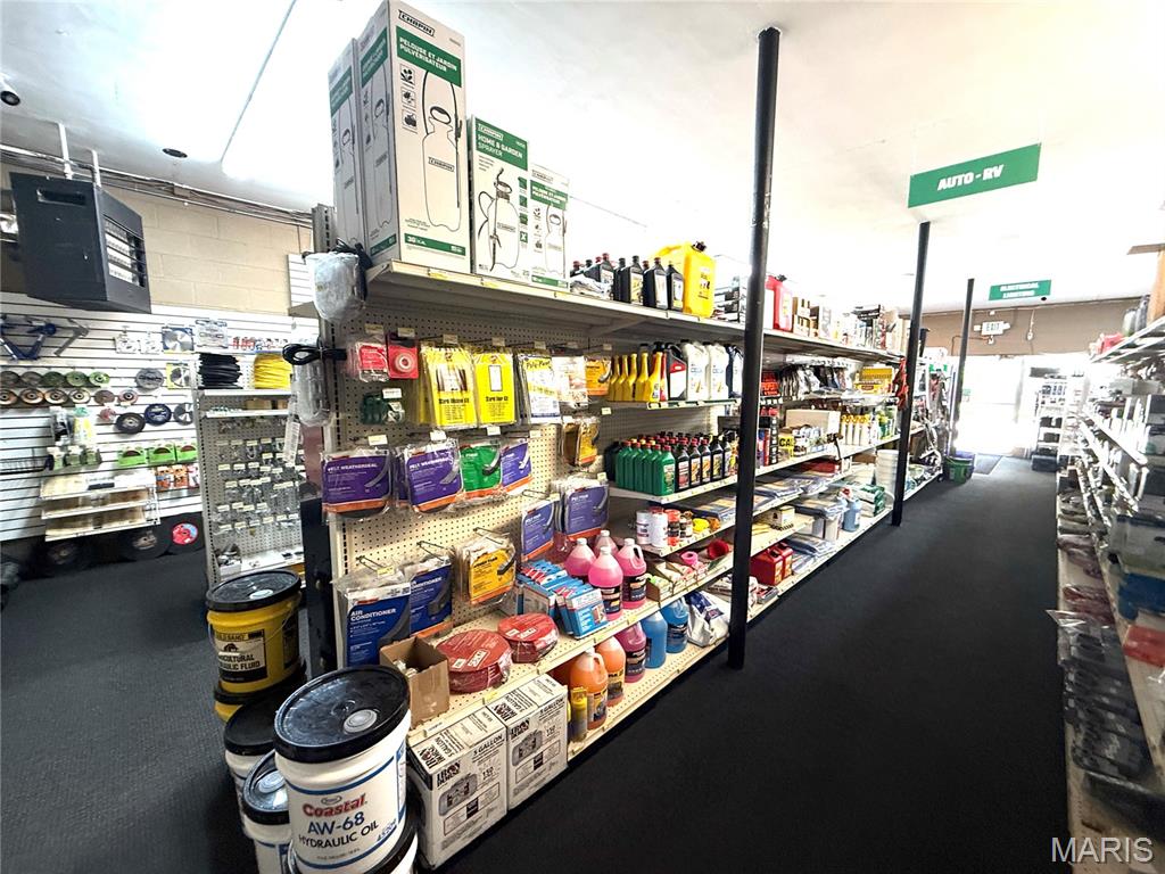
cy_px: 437
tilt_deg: -7.1
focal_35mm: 14
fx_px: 471
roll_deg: -0.1
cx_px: 582
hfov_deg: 102.1
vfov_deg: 85.7
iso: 250
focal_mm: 2.22
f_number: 2.2
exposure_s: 1/60
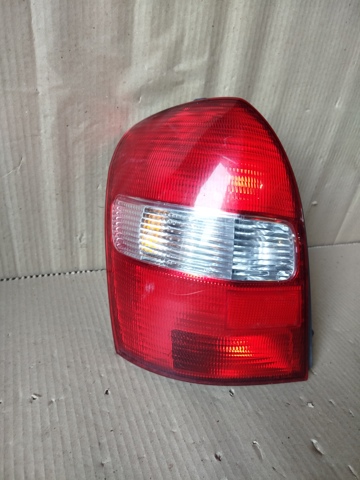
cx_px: 180
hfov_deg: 56.8
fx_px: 333
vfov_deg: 71.6
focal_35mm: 24
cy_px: 240
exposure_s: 1/33
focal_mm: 5.31
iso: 250
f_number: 1.7
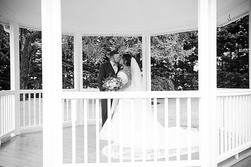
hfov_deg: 46.4
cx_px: 126
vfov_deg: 31.9
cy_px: 84
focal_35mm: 42
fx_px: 293
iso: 2500
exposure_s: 1/320
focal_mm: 42
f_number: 4
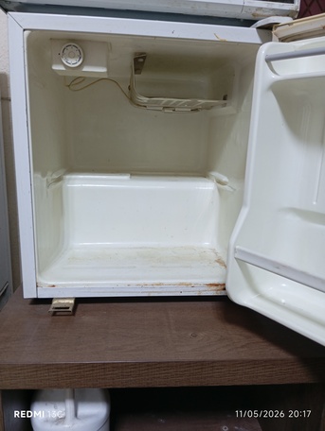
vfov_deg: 63.4
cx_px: 162
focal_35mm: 28
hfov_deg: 49.8
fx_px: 350
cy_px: 216
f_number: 1.8
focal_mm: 4.22
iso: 780
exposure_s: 1/40
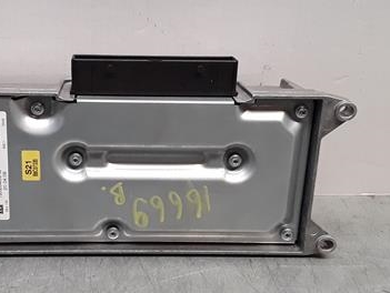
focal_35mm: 51
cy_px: 142
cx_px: 118
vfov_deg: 28.6
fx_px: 575
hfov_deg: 36.9
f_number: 1.9
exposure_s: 1/100
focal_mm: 2.91
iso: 80
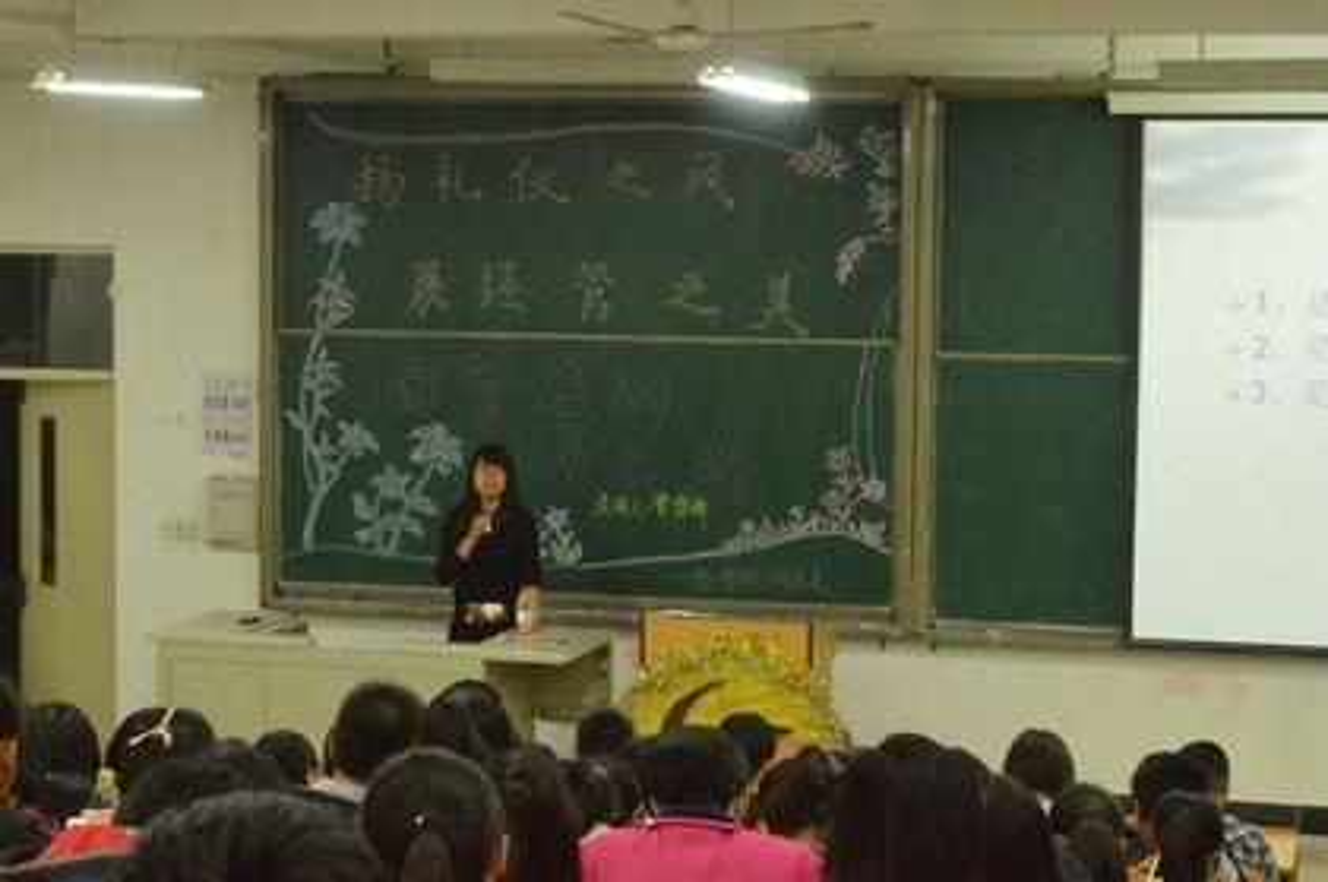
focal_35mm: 82
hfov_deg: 24.6
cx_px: 664
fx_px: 3040
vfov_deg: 16.5
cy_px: 441
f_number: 14
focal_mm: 55
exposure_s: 1/15
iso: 6400
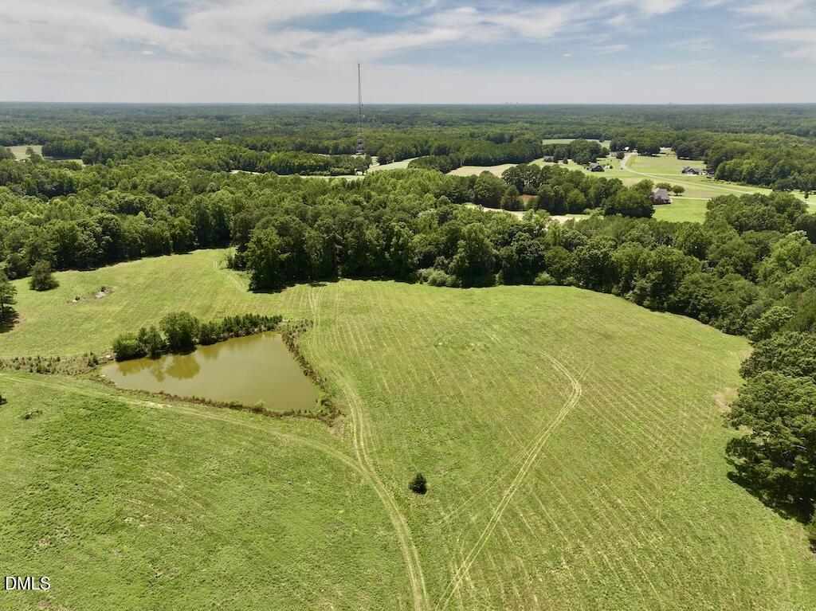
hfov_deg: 71.6
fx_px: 565
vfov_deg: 56.8
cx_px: 408
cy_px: 306
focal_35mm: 24
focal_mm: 12.29
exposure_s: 1/200
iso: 110
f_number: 2.8
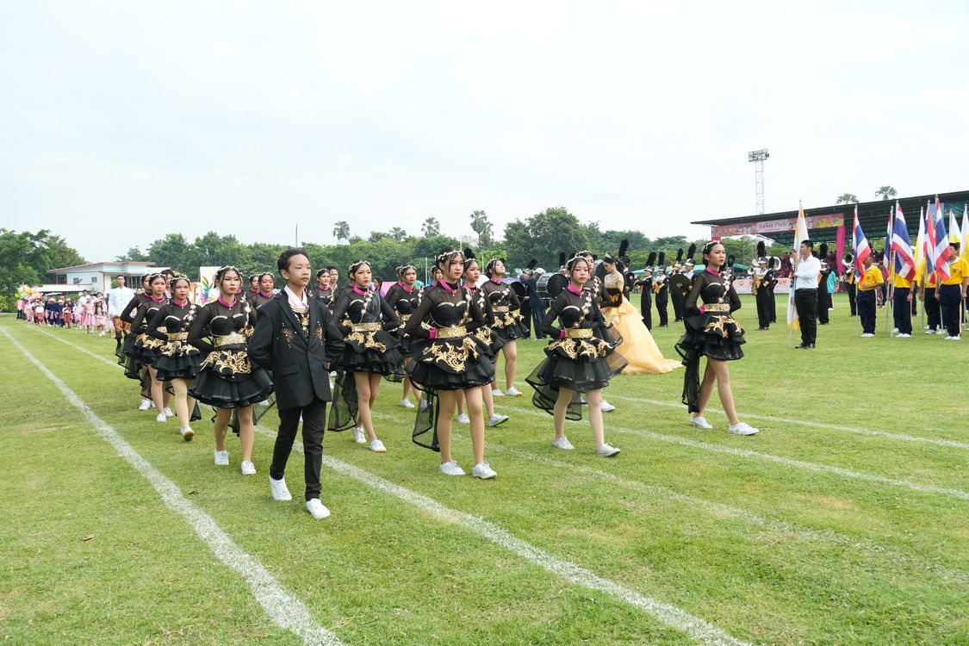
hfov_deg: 61.9
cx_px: 484
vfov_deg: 43.6
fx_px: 807
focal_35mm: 30
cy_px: 323
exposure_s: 1/1600
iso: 1250
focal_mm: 20
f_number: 5.6
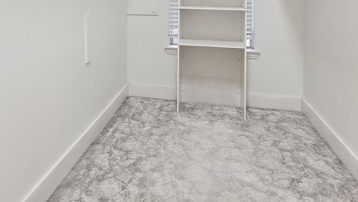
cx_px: 141
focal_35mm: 31
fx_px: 294
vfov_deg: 35.2
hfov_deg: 62.0
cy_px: 14
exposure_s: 1/3.33
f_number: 9
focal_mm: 10
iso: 200
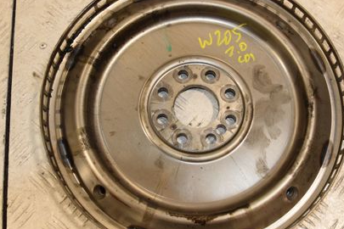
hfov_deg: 39.7
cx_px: 199
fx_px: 476
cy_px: 109
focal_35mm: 50
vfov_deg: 27.1
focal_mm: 21
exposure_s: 1/200
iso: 800
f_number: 5
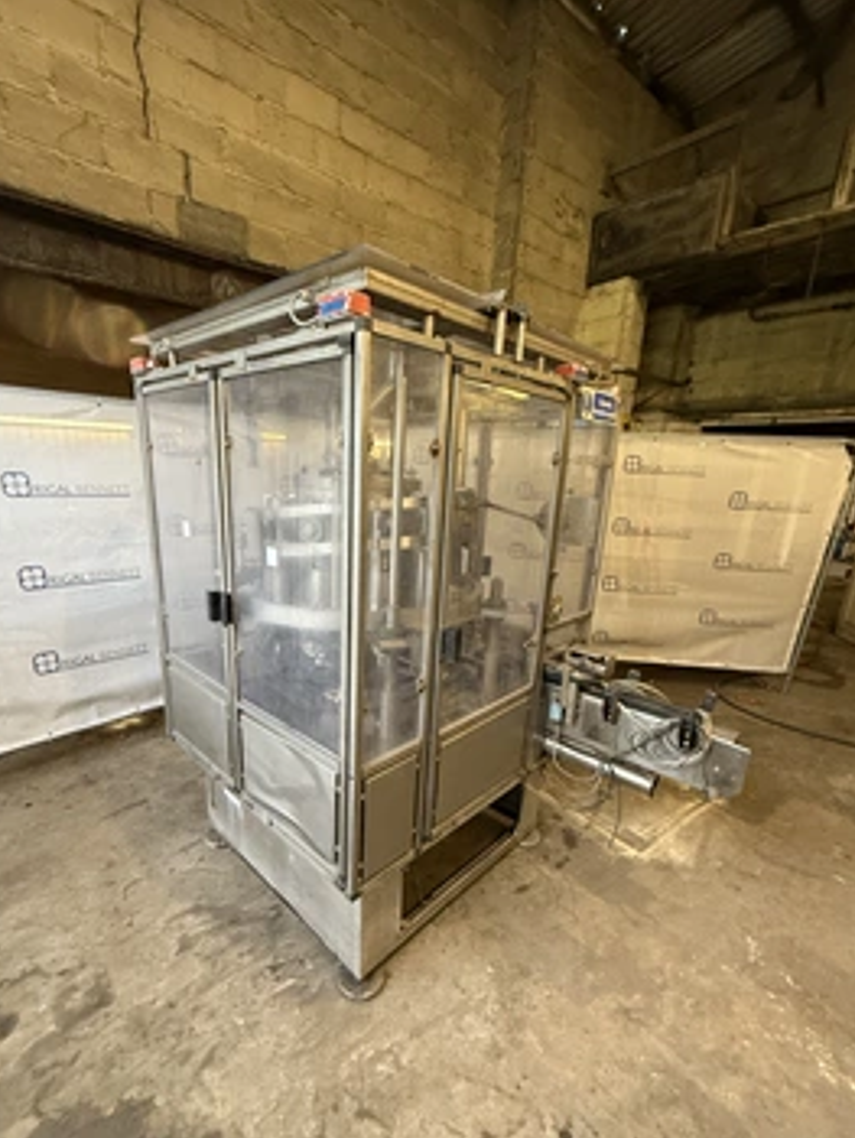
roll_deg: -2.3
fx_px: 526
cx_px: 387
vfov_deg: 94.2
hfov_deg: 78.0
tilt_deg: -14.0
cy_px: 621
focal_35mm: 16
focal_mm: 2.22
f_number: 2.2
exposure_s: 1/50
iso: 320
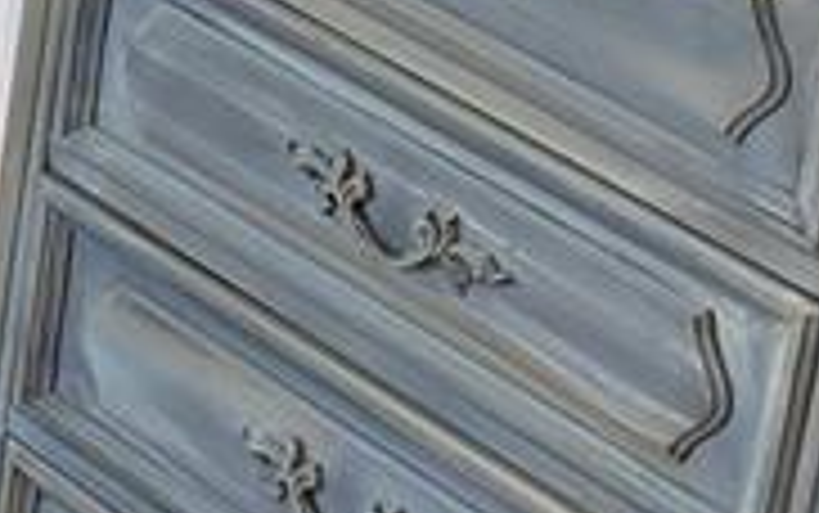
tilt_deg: -15.3
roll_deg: -3.8
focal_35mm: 167
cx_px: -1125
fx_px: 3730
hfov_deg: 10.7
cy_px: -999
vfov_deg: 7.1
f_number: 1.8
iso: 40
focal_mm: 3.99
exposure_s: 1/120
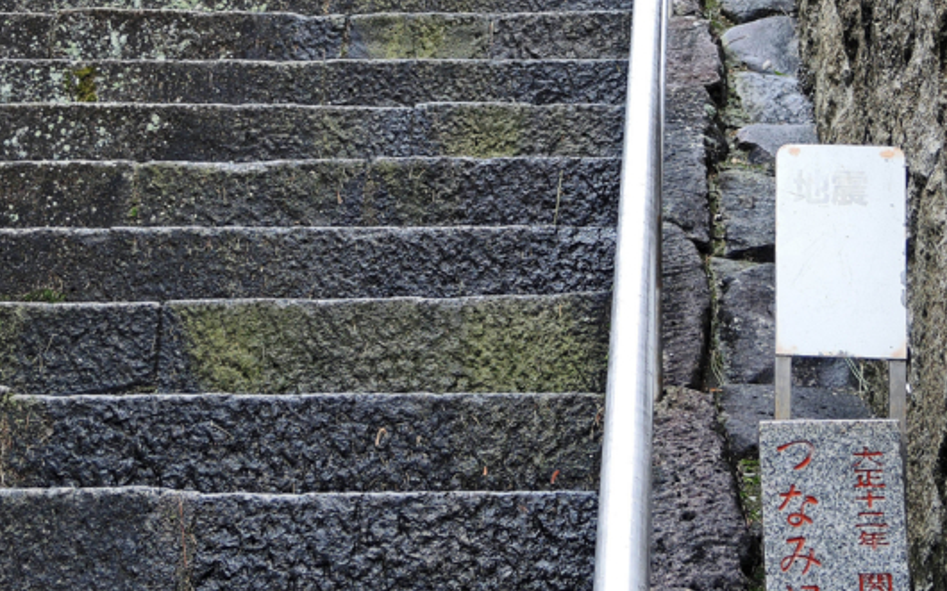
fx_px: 2219
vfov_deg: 14.9
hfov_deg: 24.1
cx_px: 502
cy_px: 7
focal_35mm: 86
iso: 80
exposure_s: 1/60
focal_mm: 9
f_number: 2.5
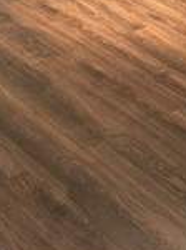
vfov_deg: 16.2
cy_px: -128
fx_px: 798
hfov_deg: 13.0
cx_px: 209
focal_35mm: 111
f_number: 1.5
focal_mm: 5.7
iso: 250
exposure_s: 1/60
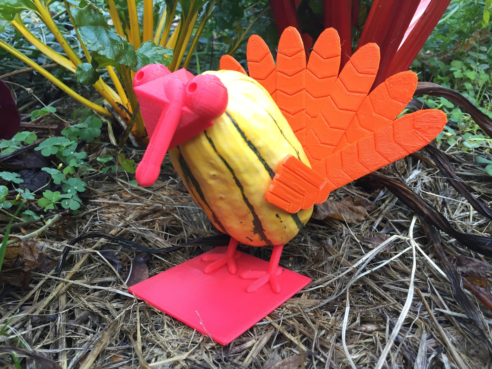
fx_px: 412
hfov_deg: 61.7
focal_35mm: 29
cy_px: 184
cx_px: 246
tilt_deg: -24.2
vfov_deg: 48.2
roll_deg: -3.5
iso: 32
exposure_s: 1/30
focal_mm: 4.15
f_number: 2.2
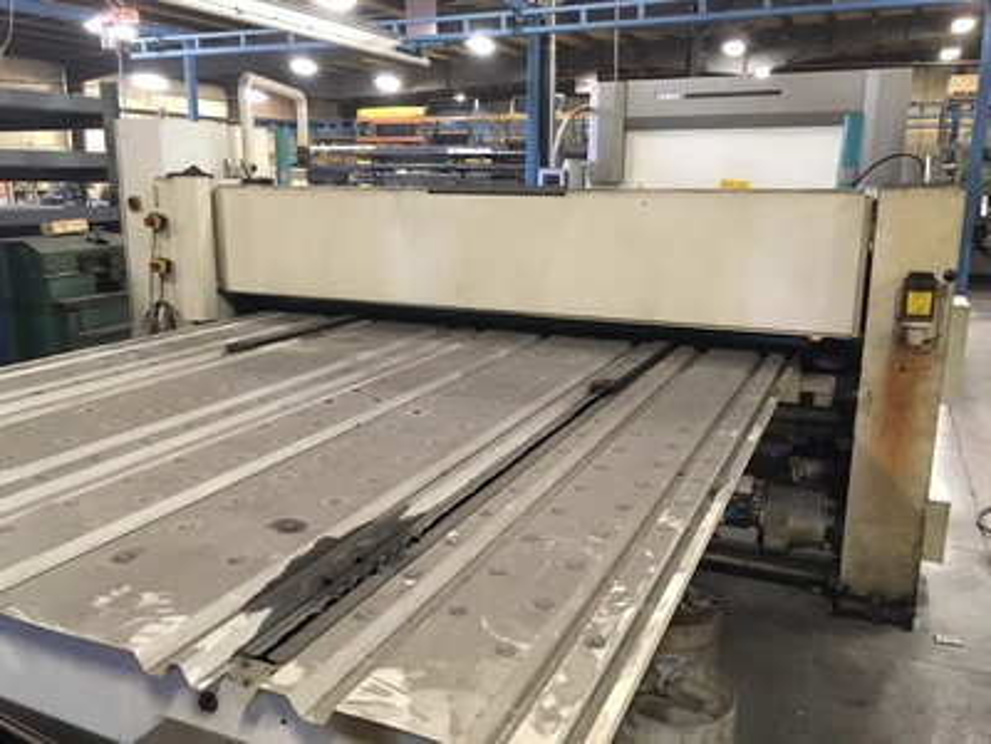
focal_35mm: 29
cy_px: 372
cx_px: 496
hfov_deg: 61.7
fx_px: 830
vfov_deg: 48.2
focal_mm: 4.15
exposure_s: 1/20
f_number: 2.2
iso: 200
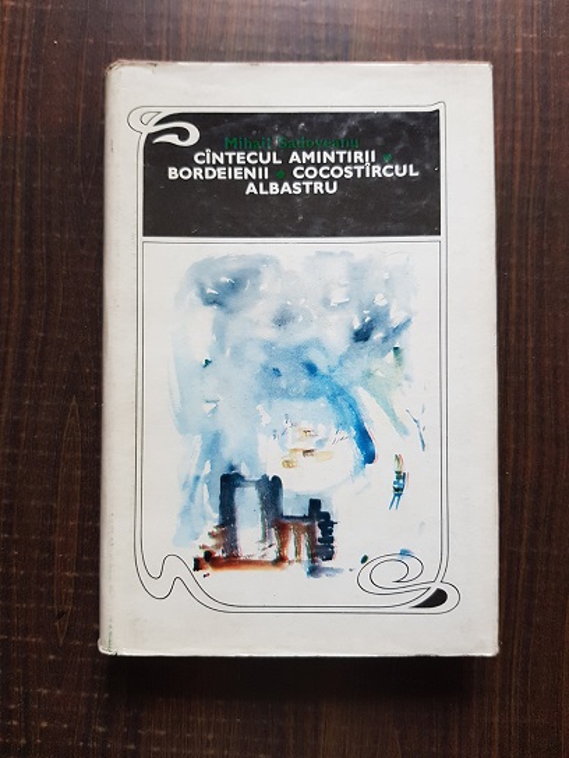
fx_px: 570
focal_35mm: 26
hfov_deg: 53.1
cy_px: 379
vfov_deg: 67.3
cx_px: 284
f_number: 1.7
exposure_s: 1/33
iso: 160
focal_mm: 4.3
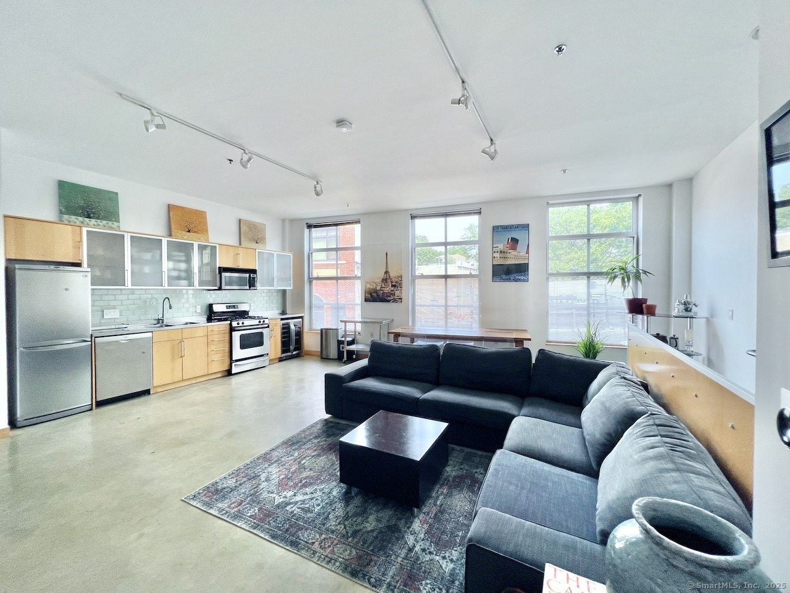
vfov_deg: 89.9
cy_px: 296
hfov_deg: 106.2
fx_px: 297
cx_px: 395
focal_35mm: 13
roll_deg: +0.0
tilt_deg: -1.9
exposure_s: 1/99
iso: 50
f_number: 1.8
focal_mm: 1.57
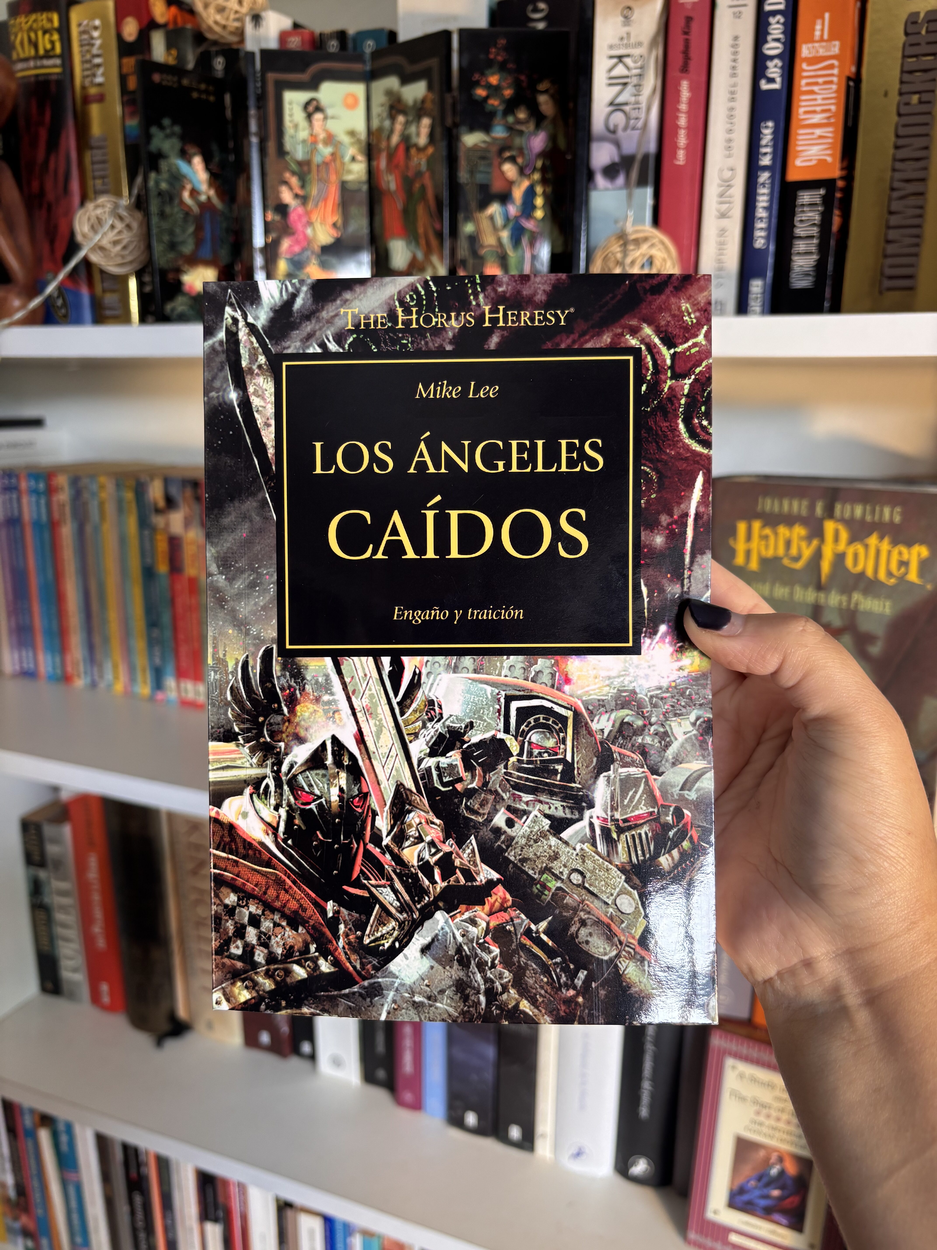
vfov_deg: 67.3
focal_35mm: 26
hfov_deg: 53.1
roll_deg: -0.9
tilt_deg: -14.3
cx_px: 468
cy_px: 625
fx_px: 938
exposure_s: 1/50
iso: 80
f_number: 1.6
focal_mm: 5.96
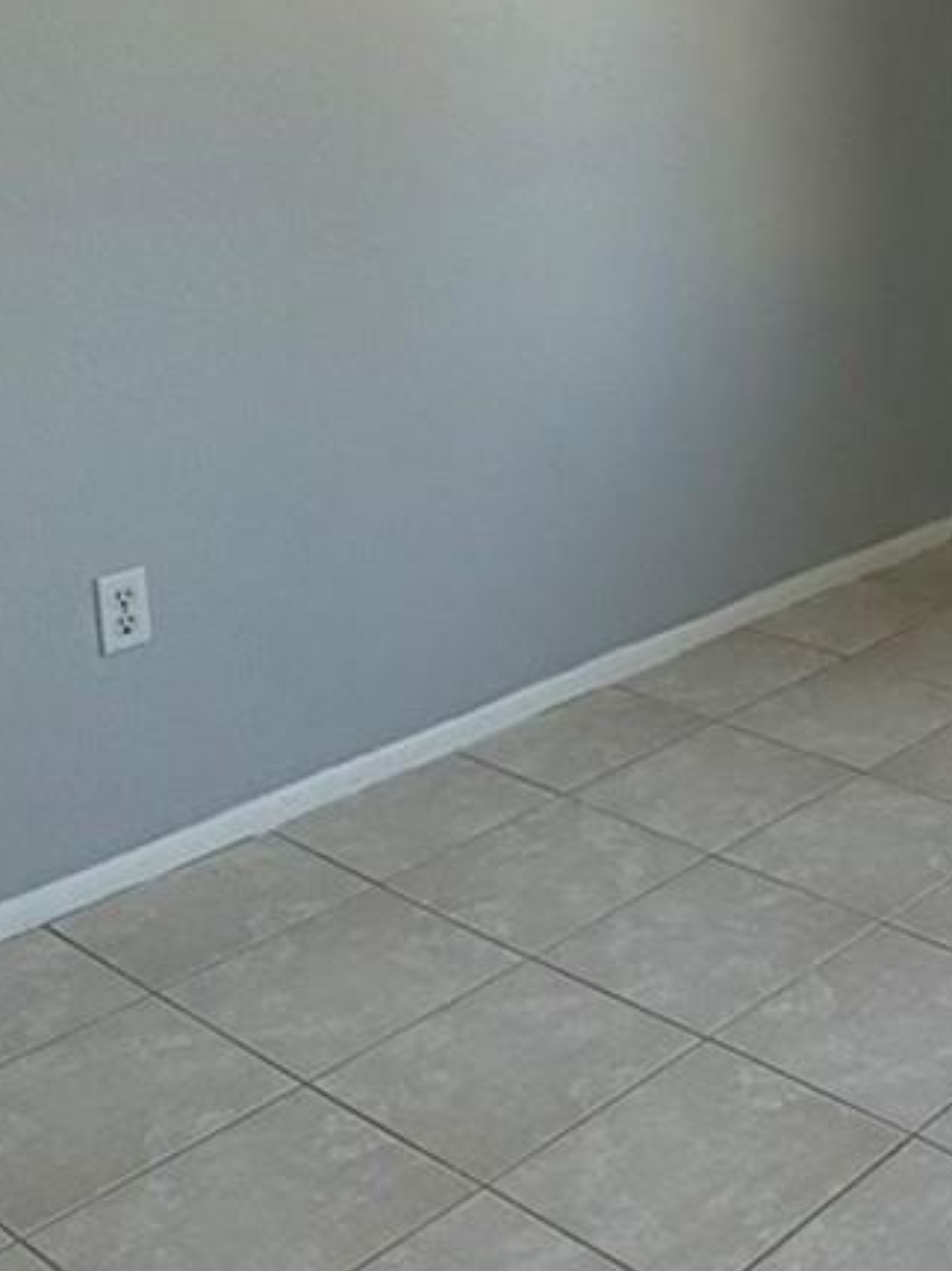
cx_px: 1111
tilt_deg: -11.4
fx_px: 1908
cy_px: 327
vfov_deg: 36.0
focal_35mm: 52
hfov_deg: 25.4
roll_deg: -0.7
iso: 64
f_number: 2.2
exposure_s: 1/146
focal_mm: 2.22
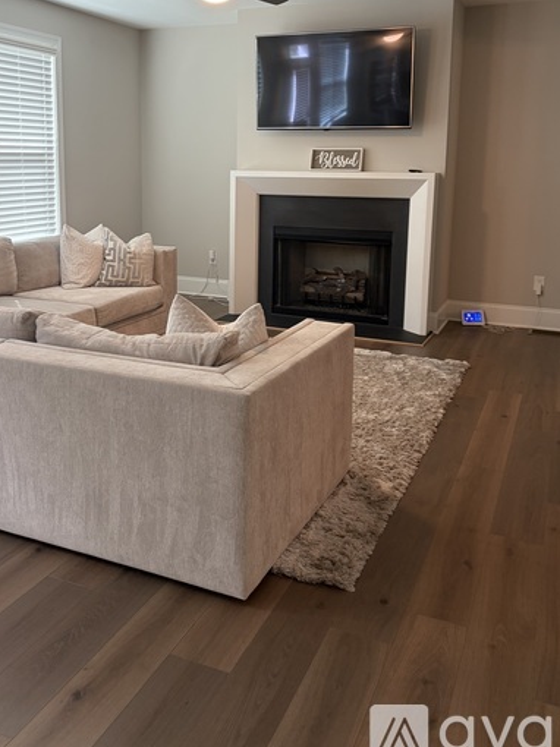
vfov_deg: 53.3
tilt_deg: -8.5
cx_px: 240
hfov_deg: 41.7
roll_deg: -0.6
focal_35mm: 34
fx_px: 734
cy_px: 275
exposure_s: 1/60
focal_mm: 5.96
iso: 100
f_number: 1.6
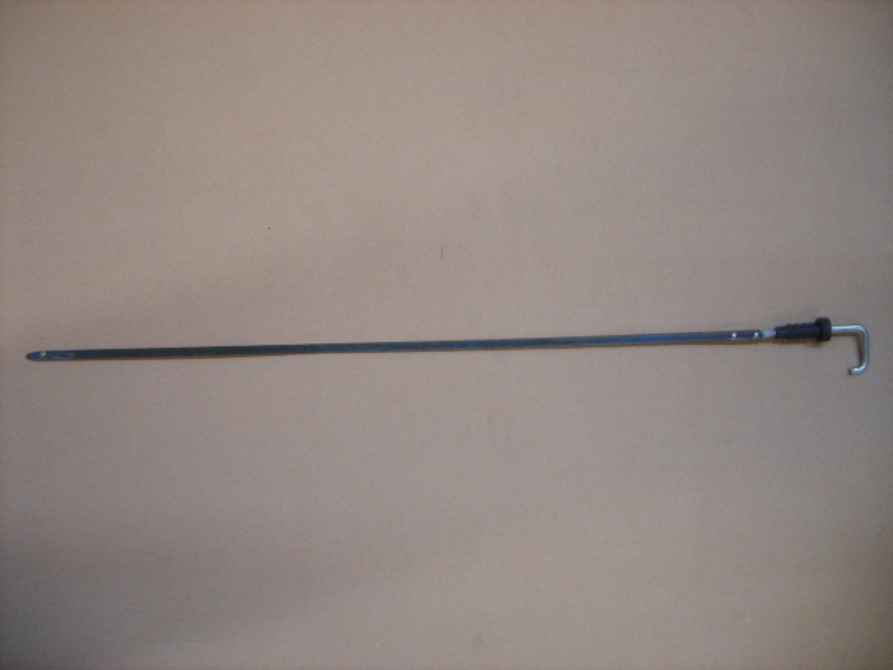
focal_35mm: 35
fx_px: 903
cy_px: 335
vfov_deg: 40.7
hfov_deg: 52.6
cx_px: 446
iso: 139
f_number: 2.8
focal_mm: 5.8
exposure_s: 1/3
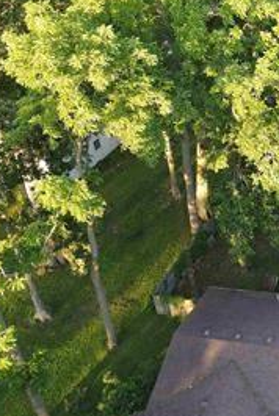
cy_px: 214
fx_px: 696
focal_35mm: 60
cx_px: 381
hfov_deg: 20.4
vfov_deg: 33.4
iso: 100
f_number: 2.8
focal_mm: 4.5
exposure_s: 1/30
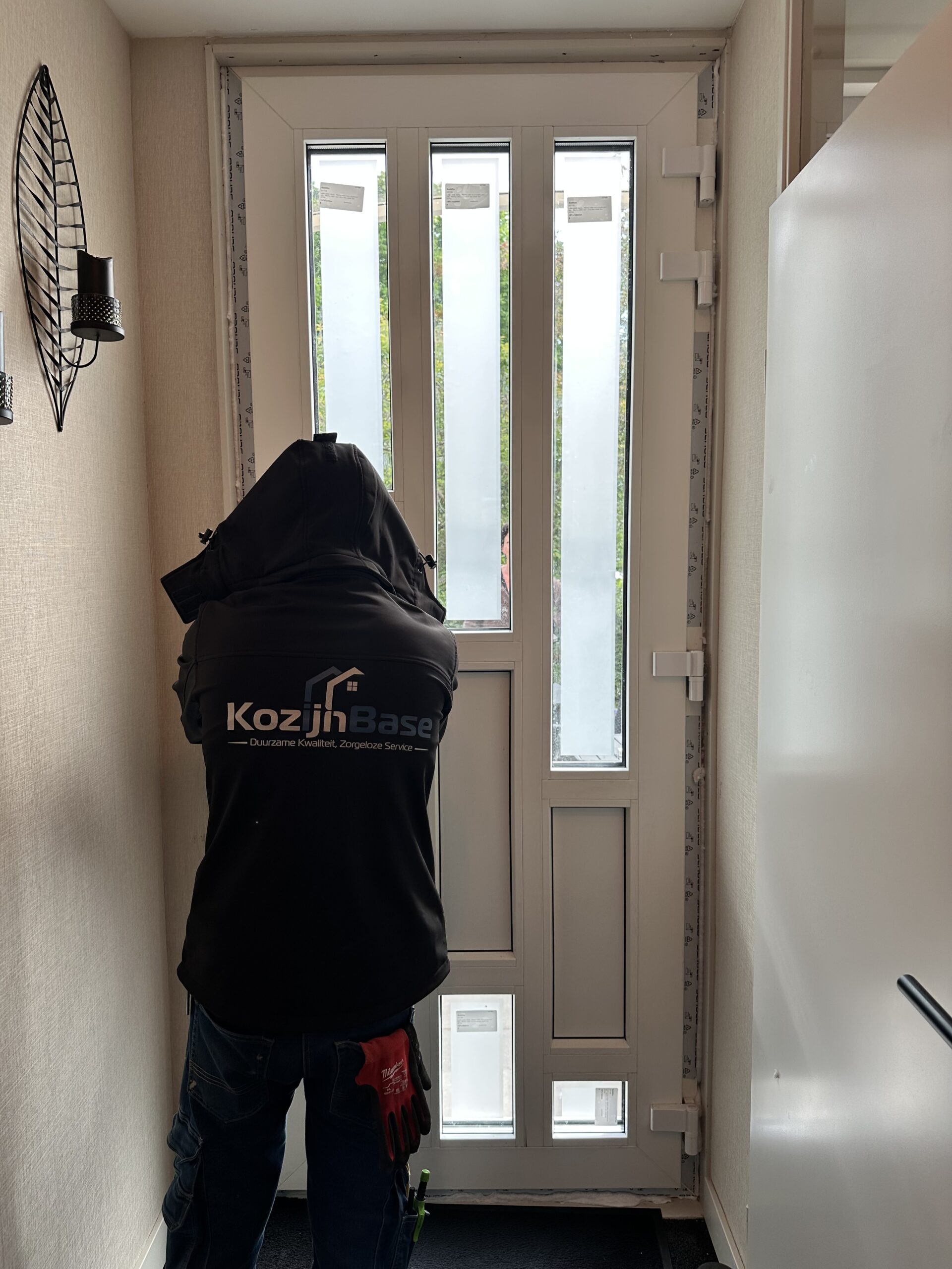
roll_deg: +0.0
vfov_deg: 71.6
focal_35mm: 24
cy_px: 634
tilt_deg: -6.6
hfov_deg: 56.8
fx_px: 880
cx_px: 476
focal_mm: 6.86
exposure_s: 1/181
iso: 64
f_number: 1.78
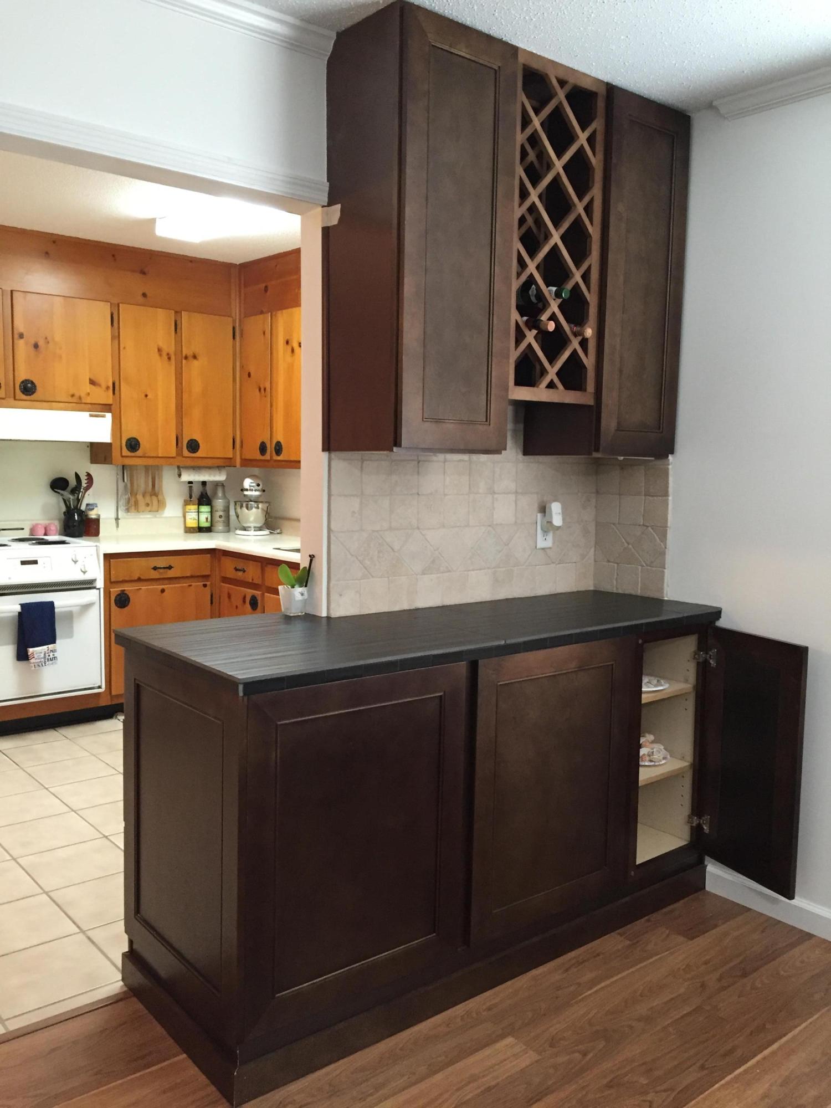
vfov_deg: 61.7
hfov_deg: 48.2
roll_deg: -1.3
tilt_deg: -6.7
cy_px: 554
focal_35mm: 29
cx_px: 416
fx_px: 928
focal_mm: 4.15
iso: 200
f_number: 2.2
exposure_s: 1/30
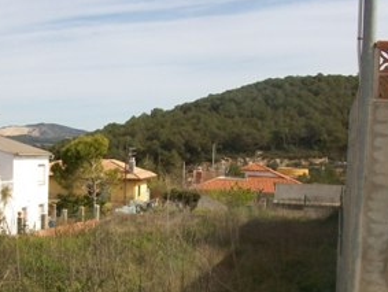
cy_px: 221
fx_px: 673
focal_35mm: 60
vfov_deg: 24.2
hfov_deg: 31.7
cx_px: 114
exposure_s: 1/500
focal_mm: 5.7
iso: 80
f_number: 5.5
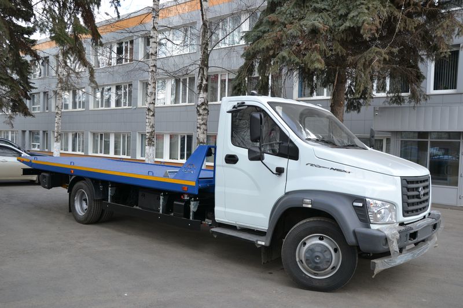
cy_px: 154
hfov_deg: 57.2
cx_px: 232
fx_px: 424
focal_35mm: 33
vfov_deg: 40.0
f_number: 5.6
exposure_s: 1/125
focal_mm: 22
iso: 140
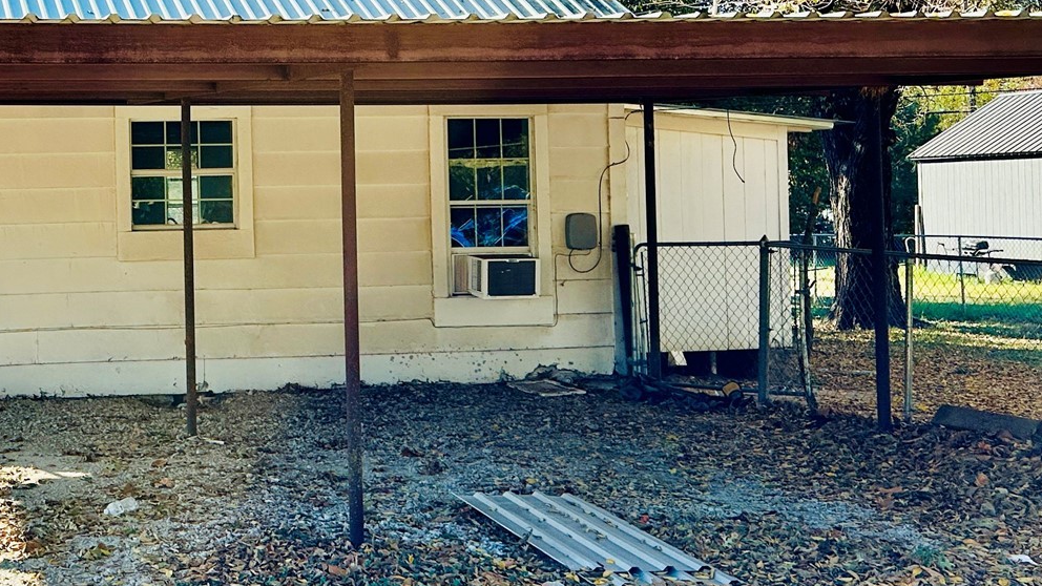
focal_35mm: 54
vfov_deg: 22.1
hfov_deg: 36.1
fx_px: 1492
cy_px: 184
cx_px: 99
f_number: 1.78
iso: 80
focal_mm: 6.86
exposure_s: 1/2660
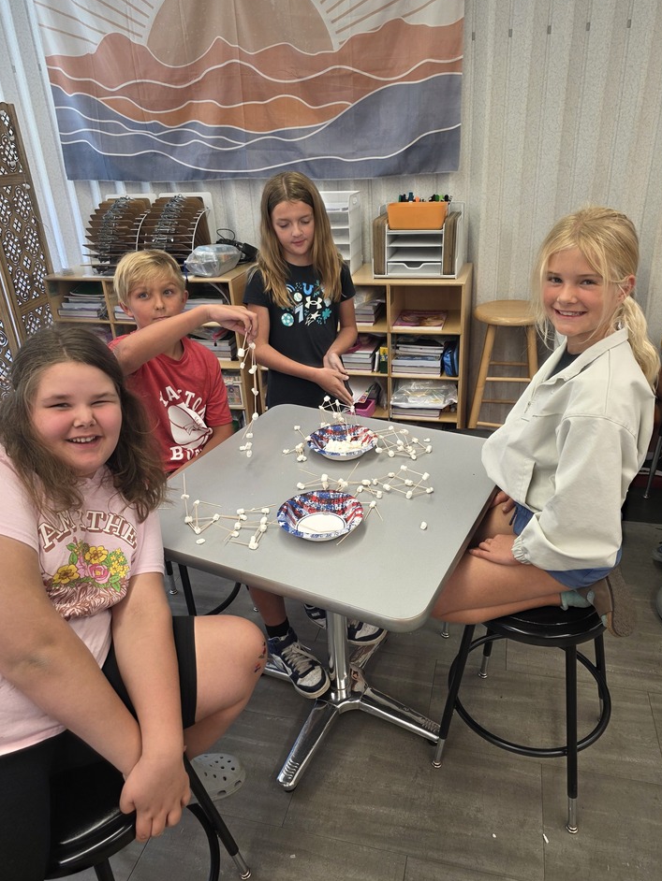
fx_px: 637
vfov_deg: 69.3
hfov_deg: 54.9
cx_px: 345
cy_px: 420
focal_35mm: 25
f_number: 1.7
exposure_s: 1/120
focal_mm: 6.3
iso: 160
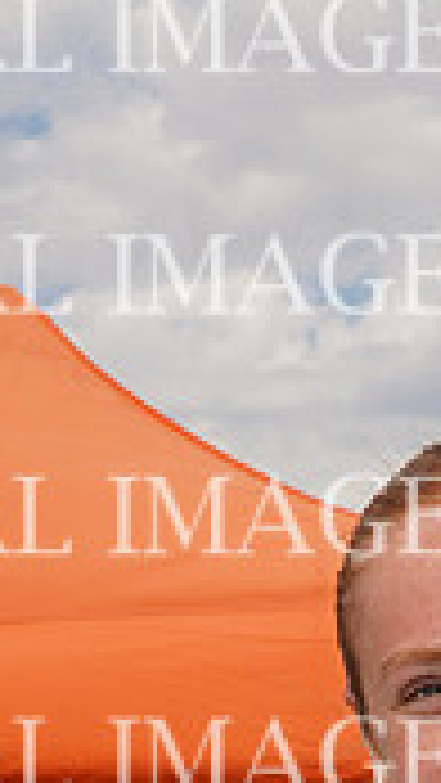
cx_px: 461
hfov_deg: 8.4
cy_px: 1120
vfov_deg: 14.2
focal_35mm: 143
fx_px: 2970
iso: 100
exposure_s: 1/250
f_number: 10
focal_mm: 41
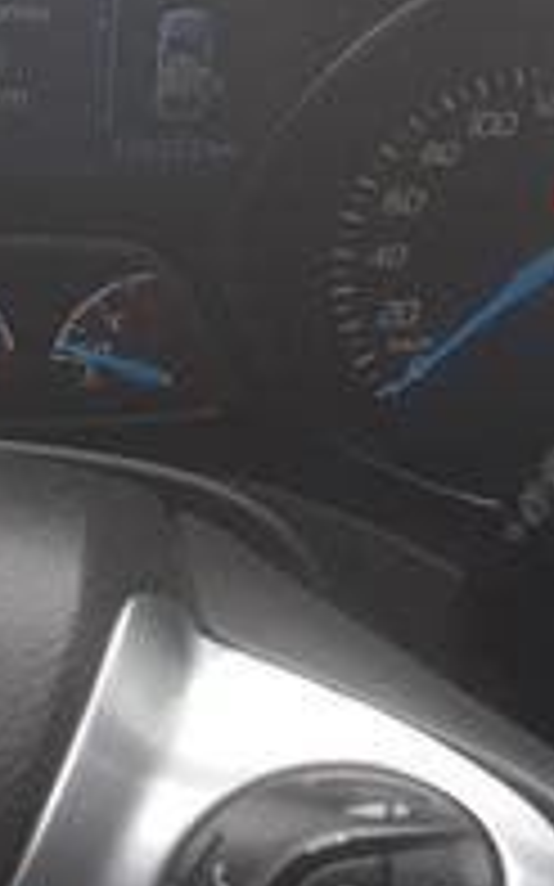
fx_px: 2200
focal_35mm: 91
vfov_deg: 21.4
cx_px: 1338
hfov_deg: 11.7
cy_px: -128
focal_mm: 3.92
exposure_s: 1/157
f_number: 1.7
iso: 40
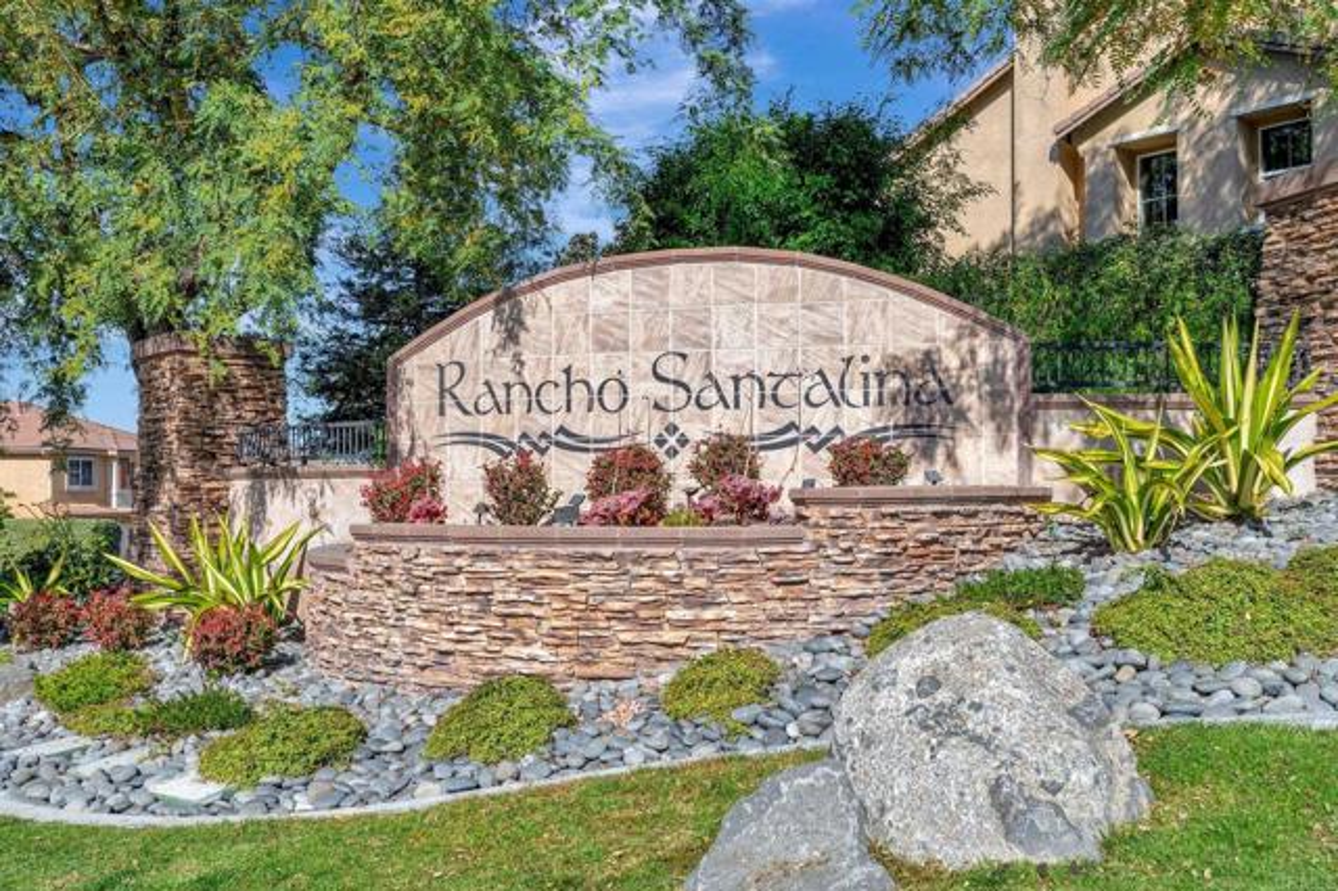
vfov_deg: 43.6
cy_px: 446
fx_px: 1114
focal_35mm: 30
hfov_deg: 62.0
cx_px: 669
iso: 400
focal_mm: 30
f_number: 8
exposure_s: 1/800
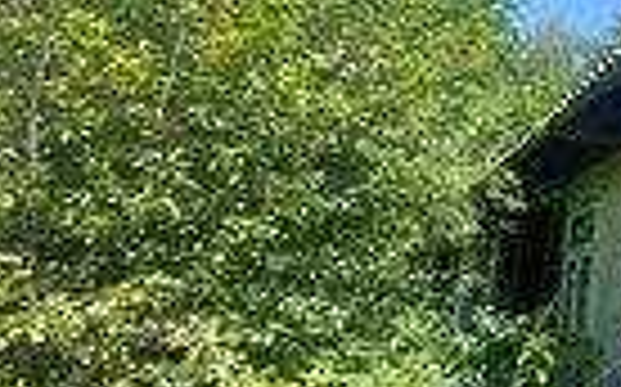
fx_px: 676
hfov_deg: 35.1
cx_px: 796
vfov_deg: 31.9
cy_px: 166
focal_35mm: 40
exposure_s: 1/599
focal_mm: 1.74
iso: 50
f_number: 2.2
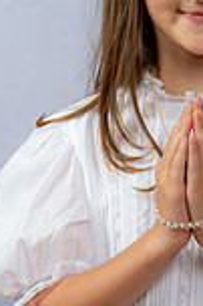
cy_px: 83
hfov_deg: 5.4
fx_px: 2136
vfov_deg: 8.2
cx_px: 208
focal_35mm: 252
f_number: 6.3
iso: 250
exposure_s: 1/200
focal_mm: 85
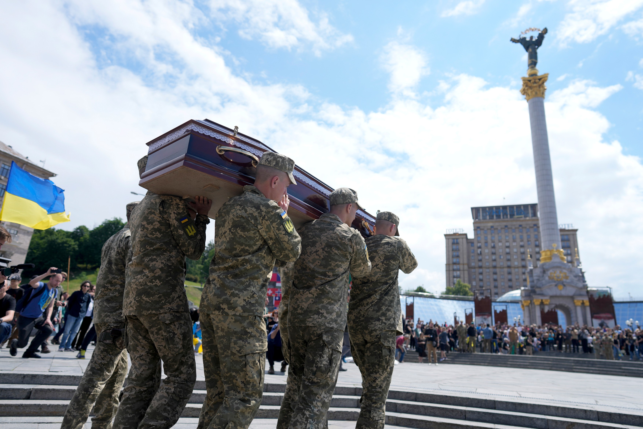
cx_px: 322
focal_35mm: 24
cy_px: 214
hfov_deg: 73.7
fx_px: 429
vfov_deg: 53.1
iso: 100
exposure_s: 1/2000
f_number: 2.8
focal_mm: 24
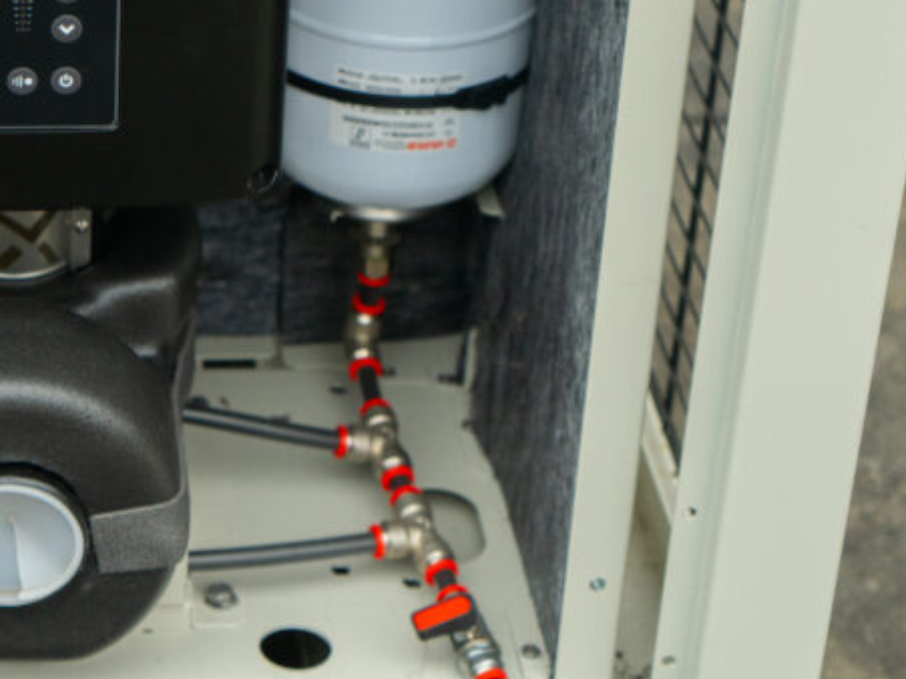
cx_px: 16
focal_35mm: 107
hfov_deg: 18.0
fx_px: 2800
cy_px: 83
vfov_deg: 13.7
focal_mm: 49
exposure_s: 1/100
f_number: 4.5
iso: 400
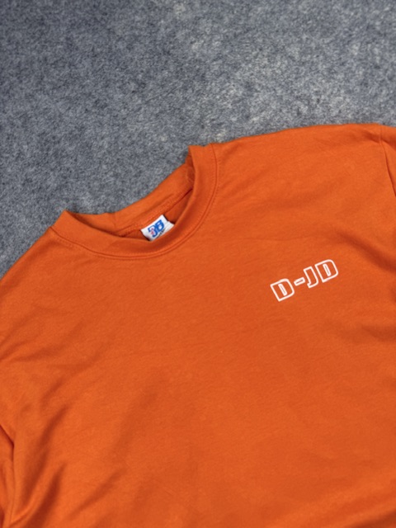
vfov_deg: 71.6
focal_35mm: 24
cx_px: 198
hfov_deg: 56.8
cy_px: 264
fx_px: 366
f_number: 1.78
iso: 64
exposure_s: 1/169
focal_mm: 6.76
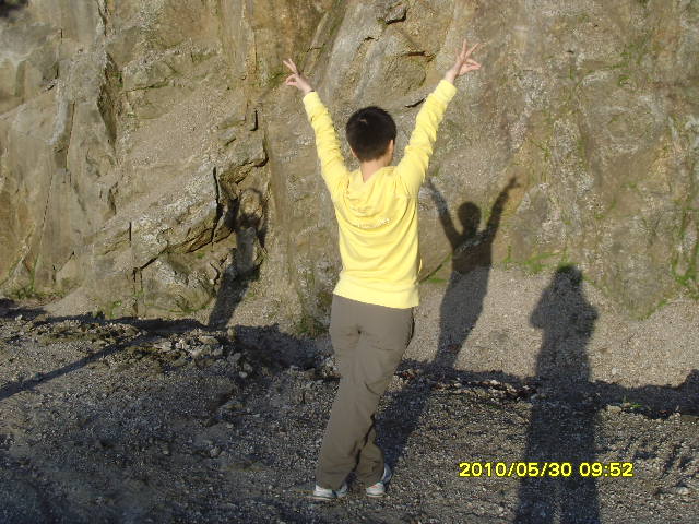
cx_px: 350
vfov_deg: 36.8
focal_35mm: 39
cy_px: 262
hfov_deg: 47.9
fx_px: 788
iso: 80
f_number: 6.3
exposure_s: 1/180
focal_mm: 6.6
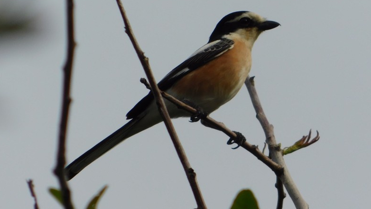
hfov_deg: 1.6
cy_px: 120
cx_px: 221
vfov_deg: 0.9
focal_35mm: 1338
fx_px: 13163
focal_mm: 160
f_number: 6.5
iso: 125
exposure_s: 1/640
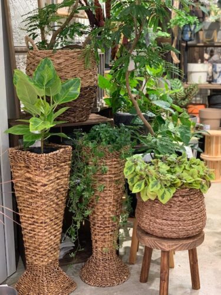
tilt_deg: -11.9
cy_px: 148
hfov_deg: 28.0
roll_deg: +0.4
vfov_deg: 36.8
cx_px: 110
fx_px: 443
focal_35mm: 52
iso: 250
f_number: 2.4
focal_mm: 6
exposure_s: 1/60
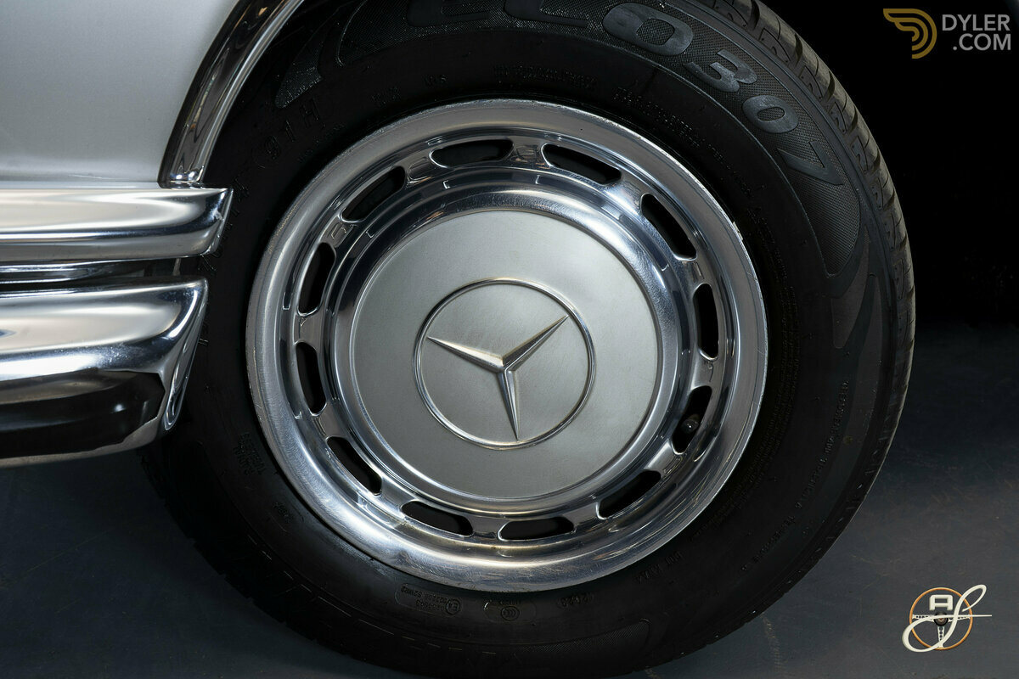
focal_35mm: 39
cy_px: 340
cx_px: 510
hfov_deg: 49.6
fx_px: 1104
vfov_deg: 34.2
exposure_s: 1/1.25
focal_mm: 39
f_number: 11
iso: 250
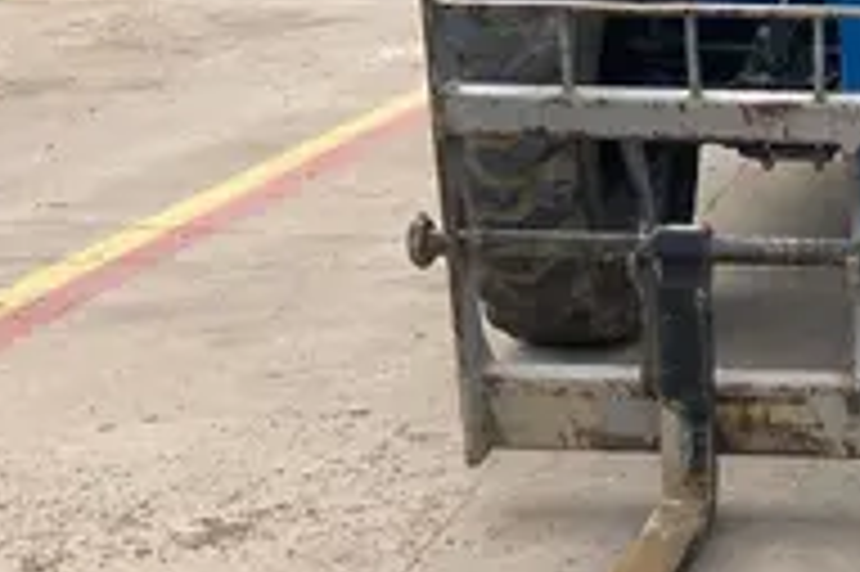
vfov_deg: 16.2
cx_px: 1000
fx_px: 2005
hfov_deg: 22.5
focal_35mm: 84
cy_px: 426
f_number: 1.8
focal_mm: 3.99
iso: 20
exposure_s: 1/1104
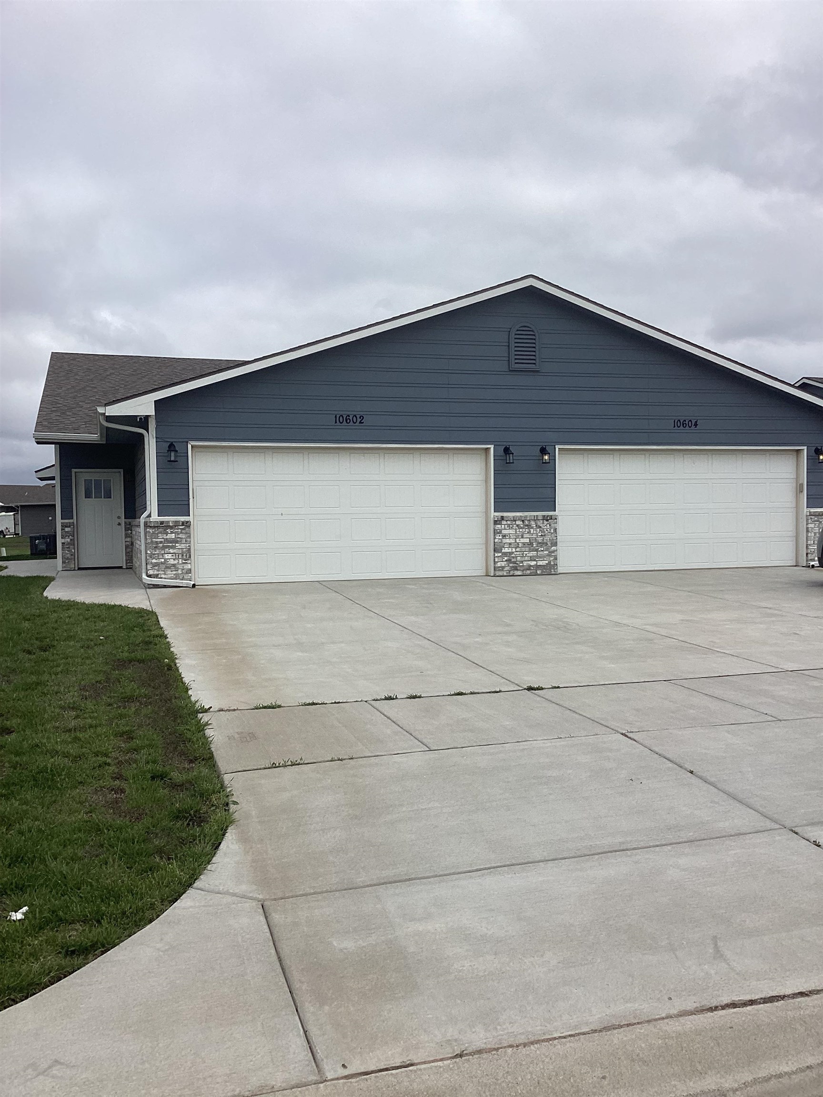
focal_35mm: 31
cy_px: 548
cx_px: 412
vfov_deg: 58.4
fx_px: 983
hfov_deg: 45.4
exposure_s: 1/2551
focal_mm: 3.3
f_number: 2.4
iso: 25
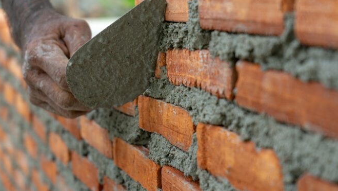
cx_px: 154
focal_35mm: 94
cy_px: 77
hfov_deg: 22.7
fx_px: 843
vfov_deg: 12.9
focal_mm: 70
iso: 250
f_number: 5.6
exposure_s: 1/640
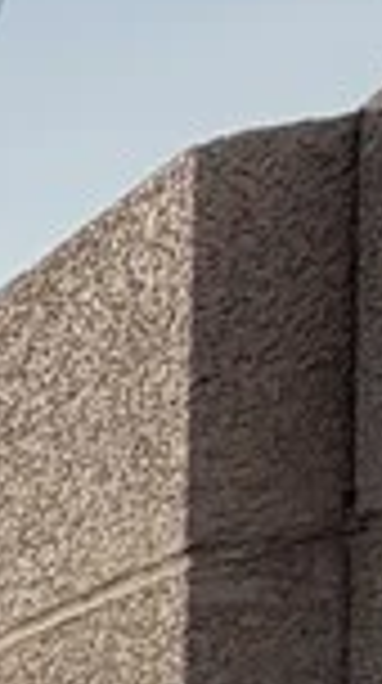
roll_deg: +0.9
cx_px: -1897
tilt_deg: -1.7
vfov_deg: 17.1
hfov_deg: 5.2
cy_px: 1228
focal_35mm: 103
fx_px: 1863
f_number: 2.2
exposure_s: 1/955
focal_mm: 2.22
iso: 32
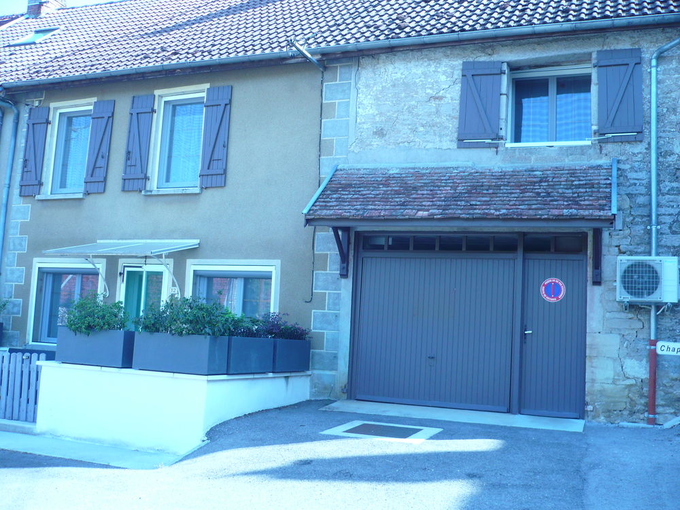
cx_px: 340
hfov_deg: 52.6
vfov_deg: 40.7
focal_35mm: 35
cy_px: 255
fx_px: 688
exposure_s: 1/160
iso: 100
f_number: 2.8
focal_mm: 5.8
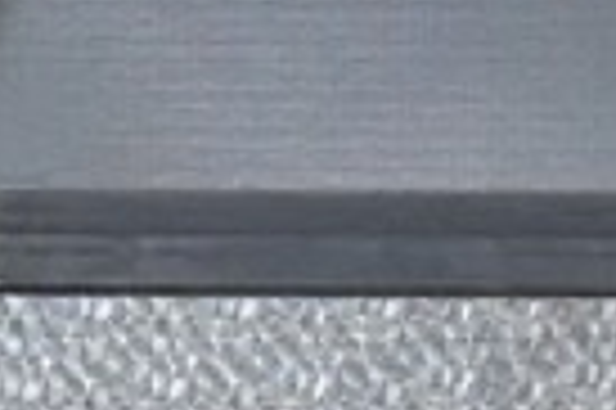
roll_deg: +0.5
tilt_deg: -0.3
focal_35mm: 467
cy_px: 2460
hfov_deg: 4.4
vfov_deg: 2.7
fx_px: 7981
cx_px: 1061
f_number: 1.78
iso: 400
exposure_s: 1/121
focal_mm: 6.76
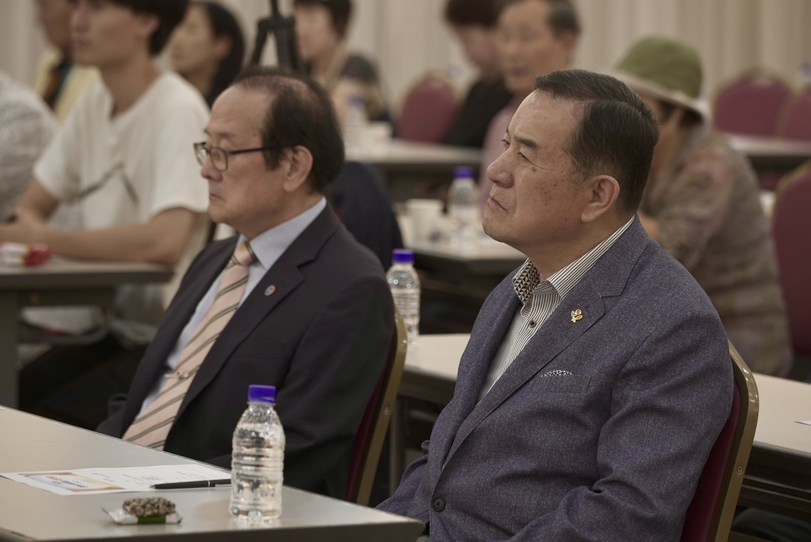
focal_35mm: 183
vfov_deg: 7.5
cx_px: 406
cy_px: 271
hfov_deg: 11.2
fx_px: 4125
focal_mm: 183
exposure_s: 1/60
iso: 400
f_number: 5
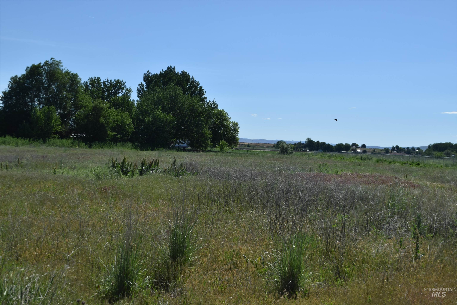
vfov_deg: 29.9
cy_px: 152
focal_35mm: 45
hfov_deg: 43.6
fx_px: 571
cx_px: 228
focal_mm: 30
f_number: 9
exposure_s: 1/320
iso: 100
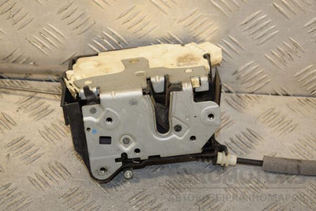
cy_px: 106
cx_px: 158
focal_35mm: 99
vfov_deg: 13.8
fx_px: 869
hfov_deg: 20.6
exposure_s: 1/200
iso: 800
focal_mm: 66
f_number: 7.1
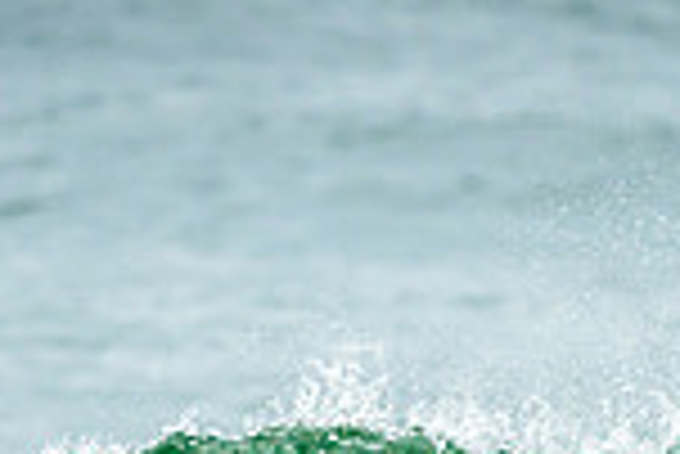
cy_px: 726
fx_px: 58138
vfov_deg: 0.4
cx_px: 644
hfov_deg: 0.7
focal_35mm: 3075
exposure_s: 1/2000
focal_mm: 800
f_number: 6.3
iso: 450
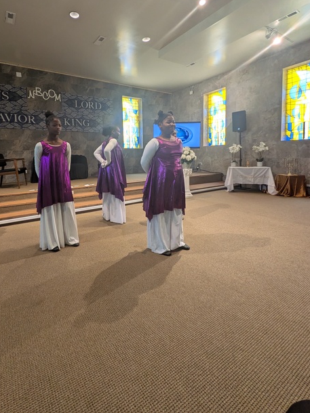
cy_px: 171
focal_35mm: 18
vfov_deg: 86.9
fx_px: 215
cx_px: 125
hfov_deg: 70.9
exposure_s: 1/120
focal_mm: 1.83
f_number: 2.2
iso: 90
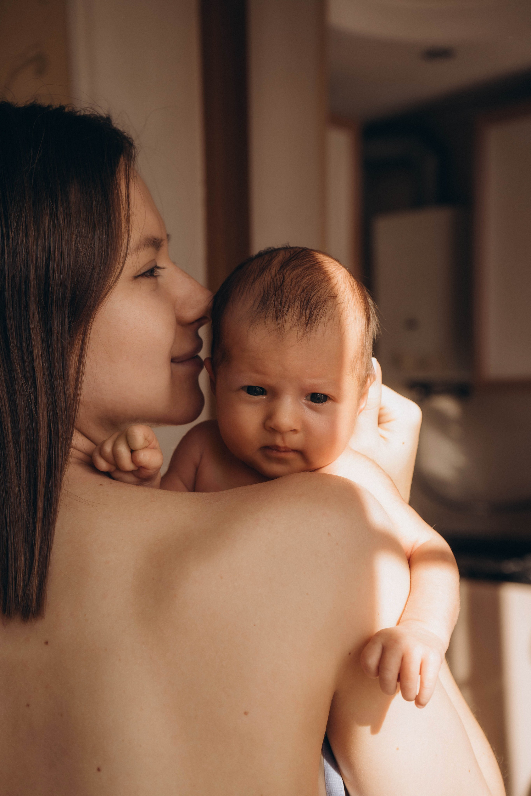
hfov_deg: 24.6
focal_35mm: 55
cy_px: 398
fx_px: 1217
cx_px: 266
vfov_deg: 36.2
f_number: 5.6
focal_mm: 55
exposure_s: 1/320
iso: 400
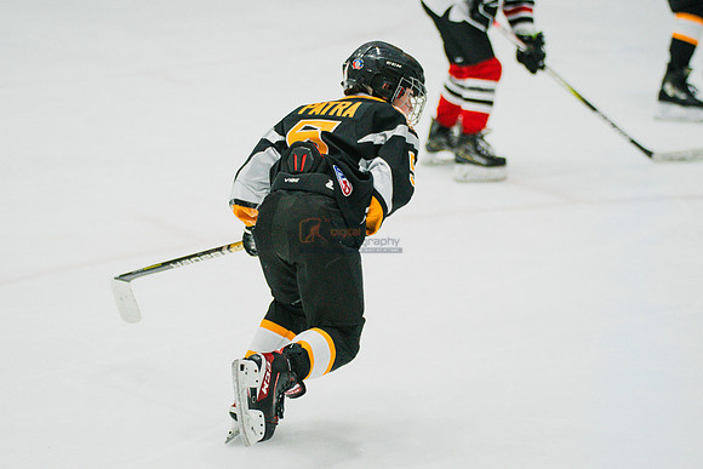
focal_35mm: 156
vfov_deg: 8.8
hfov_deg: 13.2
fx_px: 3037
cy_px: 196
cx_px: 357
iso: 3200
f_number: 3.2
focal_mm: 120
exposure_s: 1/1600
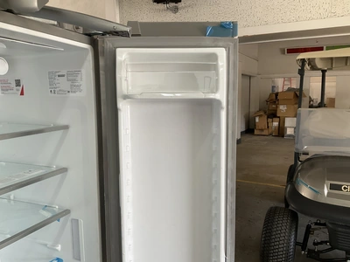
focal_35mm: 29
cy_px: 131
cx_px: 175
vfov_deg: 48.2
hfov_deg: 61.7
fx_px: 293
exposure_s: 1/120
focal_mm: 3
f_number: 1.8
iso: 64
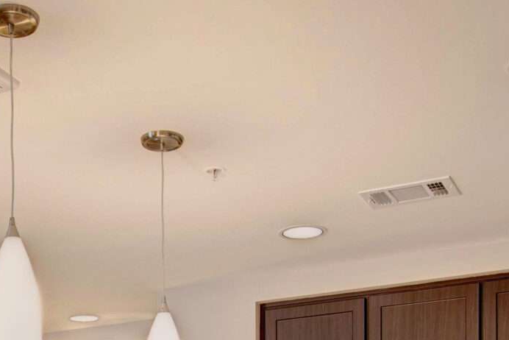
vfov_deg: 16.2
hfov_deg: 26.9
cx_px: 110
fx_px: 1047
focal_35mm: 74
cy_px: 569
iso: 64
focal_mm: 20
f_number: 8
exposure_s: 1/1.67
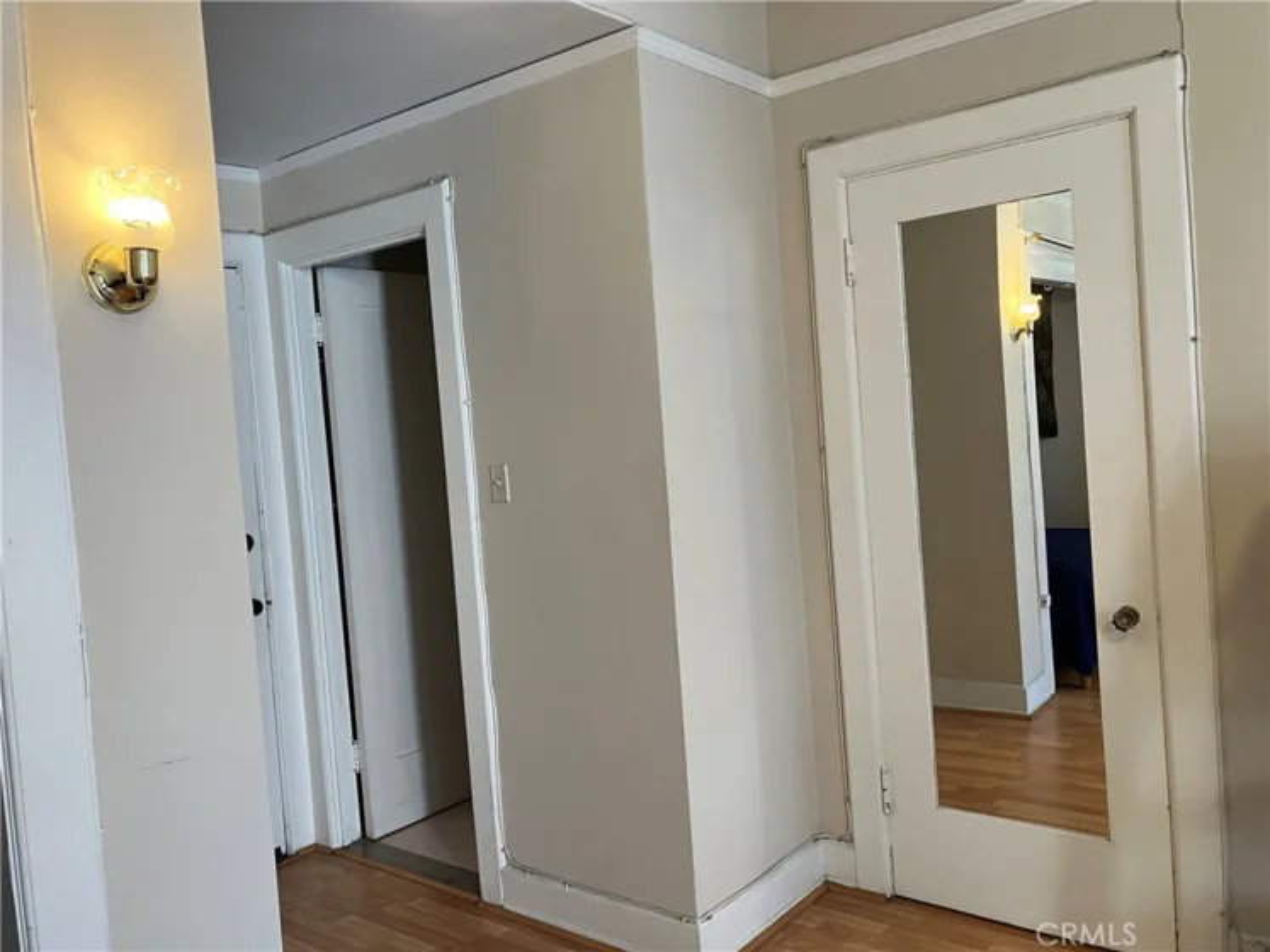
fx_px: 1027
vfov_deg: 49.7
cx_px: 635
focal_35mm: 28
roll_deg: +3.9
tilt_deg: -2.1
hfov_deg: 63.5
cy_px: 476
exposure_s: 1/60
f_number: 1.8
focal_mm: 3.99
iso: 80
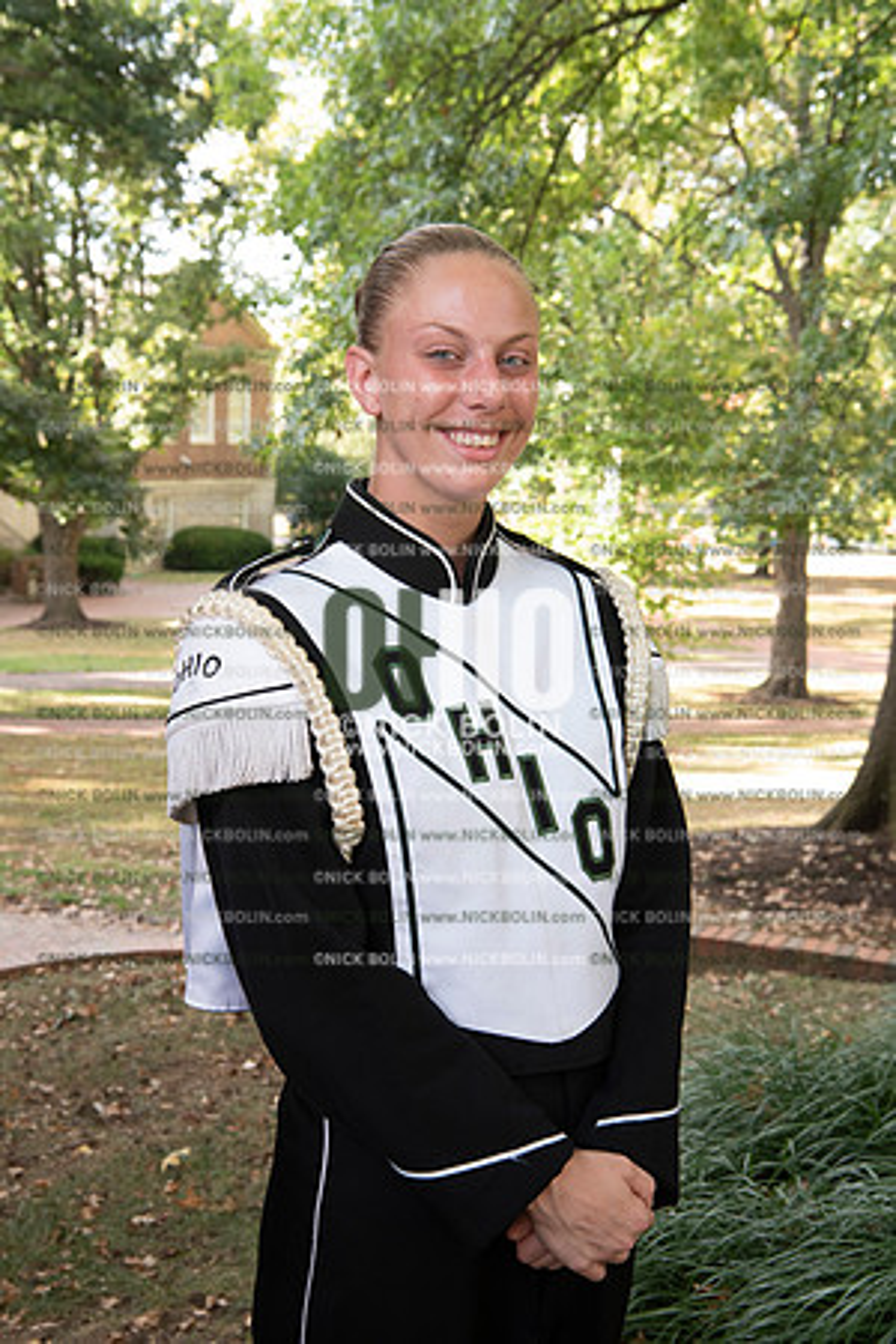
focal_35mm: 50
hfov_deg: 27.0
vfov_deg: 39.6
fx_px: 1867
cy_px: 672
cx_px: 448
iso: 800
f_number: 8
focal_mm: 50
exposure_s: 1/100
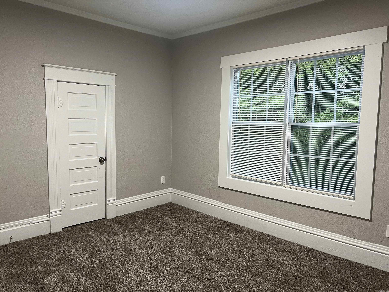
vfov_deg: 53.1
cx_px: 194
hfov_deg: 67.3
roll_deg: -0.8
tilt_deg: -5.6
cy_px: 146
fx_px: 292
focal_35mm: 26
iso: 250
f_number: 1.5
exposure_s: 1/60
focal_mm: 5.7
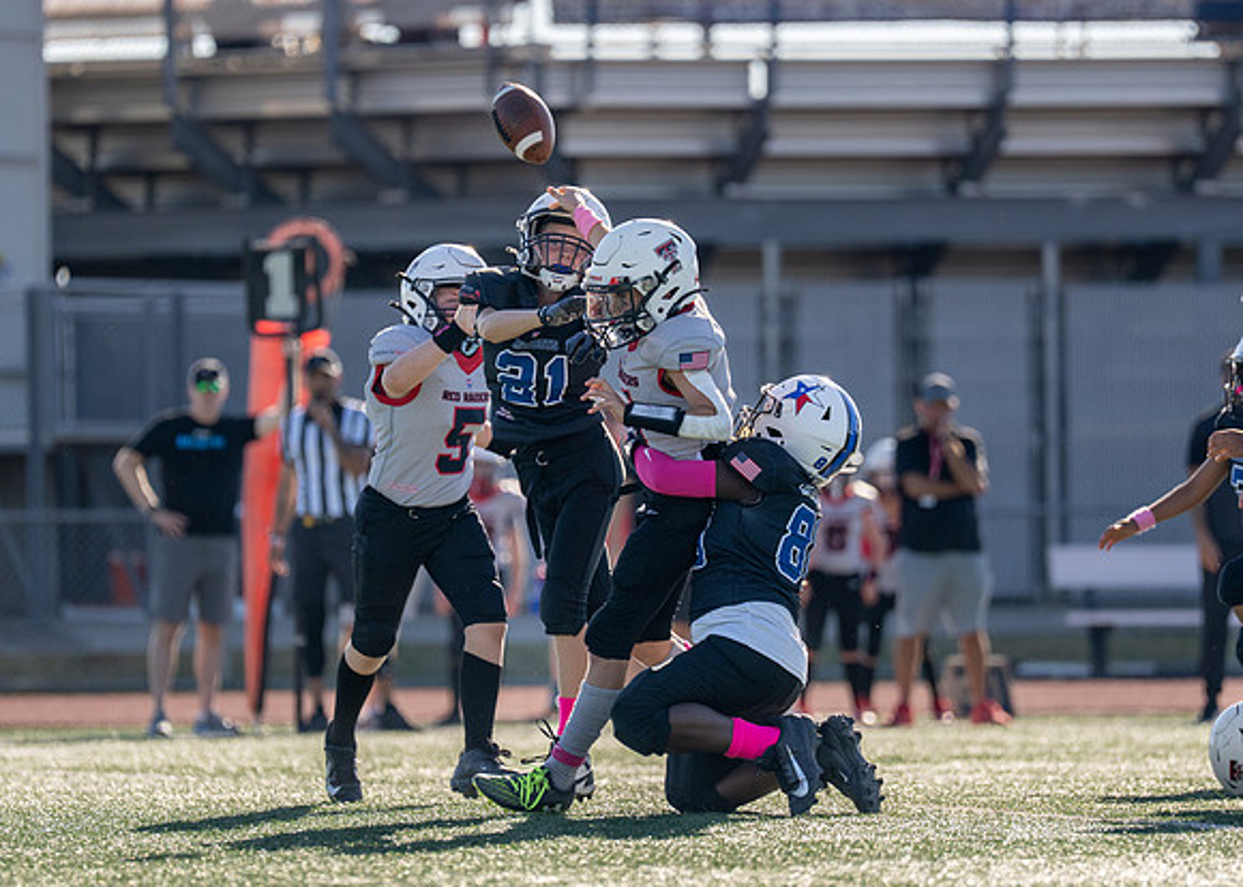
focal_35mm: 307
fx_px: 10846
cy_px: 466
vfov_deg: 4.7
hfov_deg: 6.6
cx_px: 628
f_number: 2.8
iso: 160
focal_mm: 200
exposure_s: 1/2500
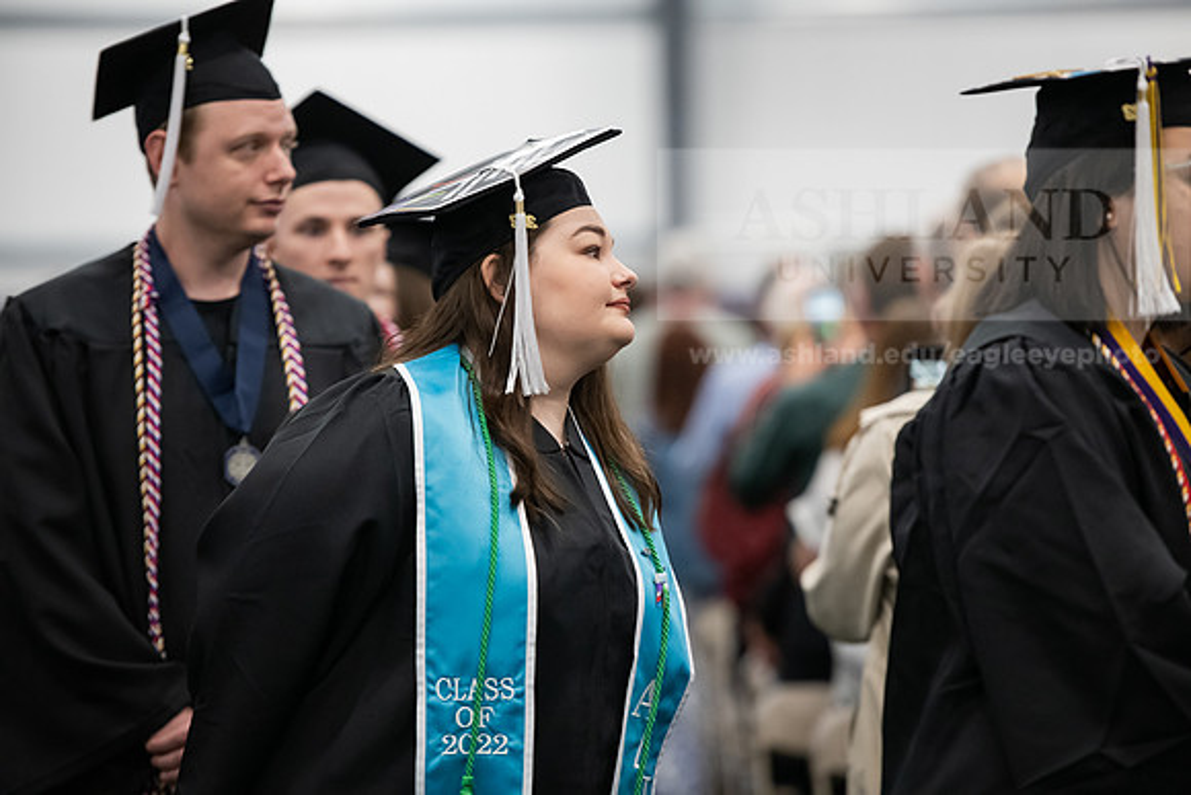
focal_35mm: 180
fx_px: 5956
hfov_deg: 11.4
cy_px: 398
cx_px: 596
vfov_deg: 7.6
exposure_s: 1/200
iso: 3200
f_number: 3.2
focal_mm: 180
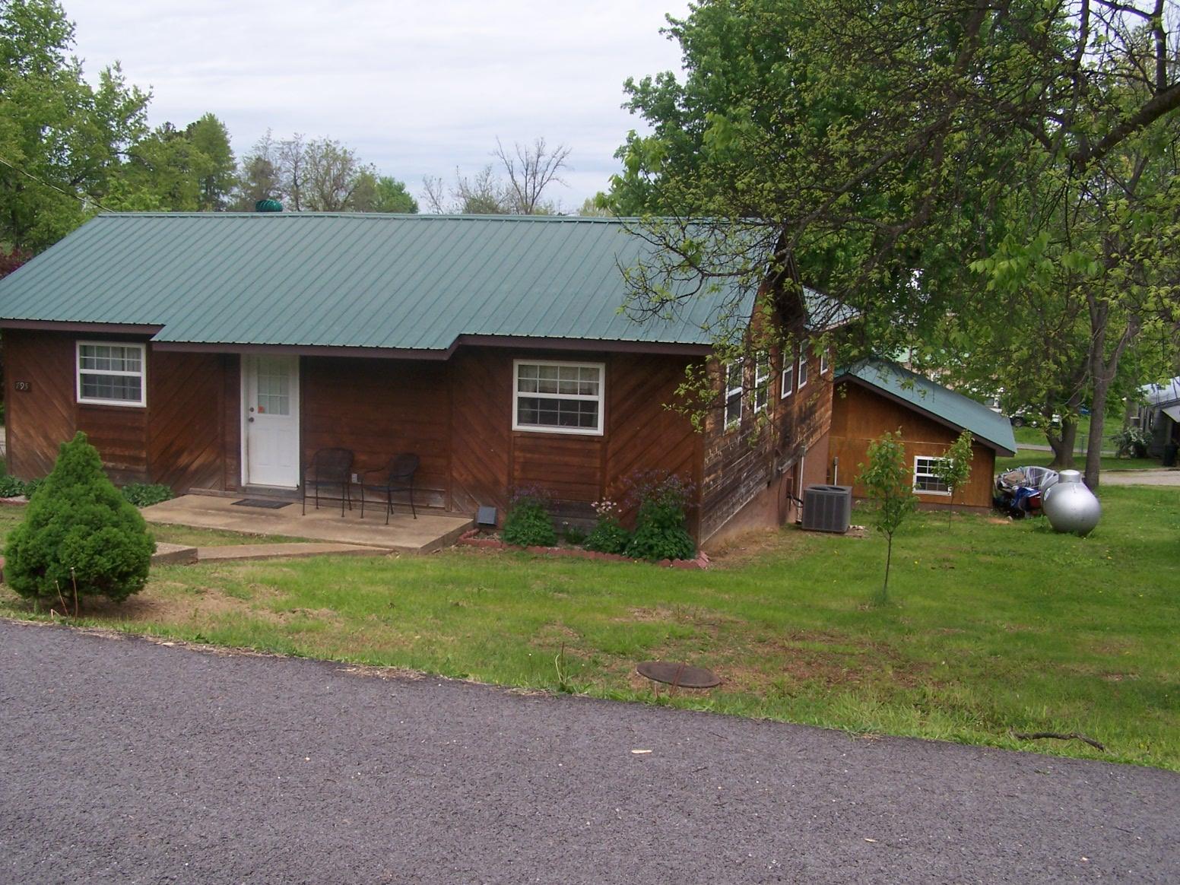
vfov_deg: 37.7
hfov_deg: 49.0
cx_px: 590
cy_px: 442
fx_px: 1295
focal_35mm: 38
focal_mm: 6.3
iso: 80
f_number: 4
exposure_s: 1/640
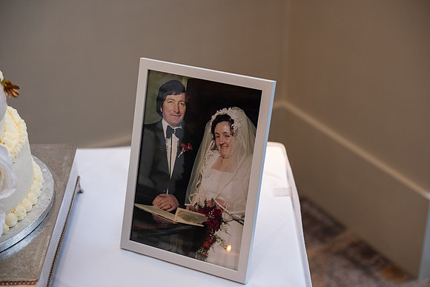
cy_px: 144
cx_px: 215
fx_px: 836
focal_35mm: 70
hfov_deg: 28.8
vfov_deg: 19.5
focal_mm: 70
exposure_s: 1/160
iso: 800
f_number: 3.5
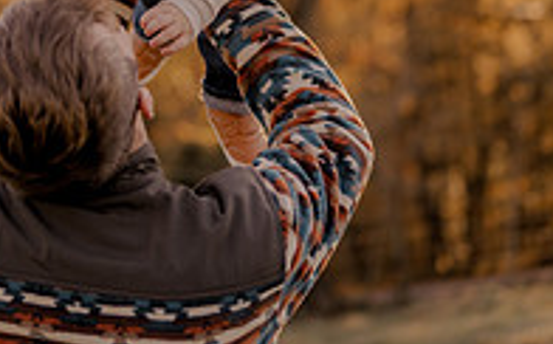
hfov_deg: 17.8
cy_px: -121
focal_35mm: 117
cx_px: 155
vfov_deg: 10.9
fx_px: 1761
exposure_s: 1/1600
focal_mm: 50
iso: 250
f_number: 1.8
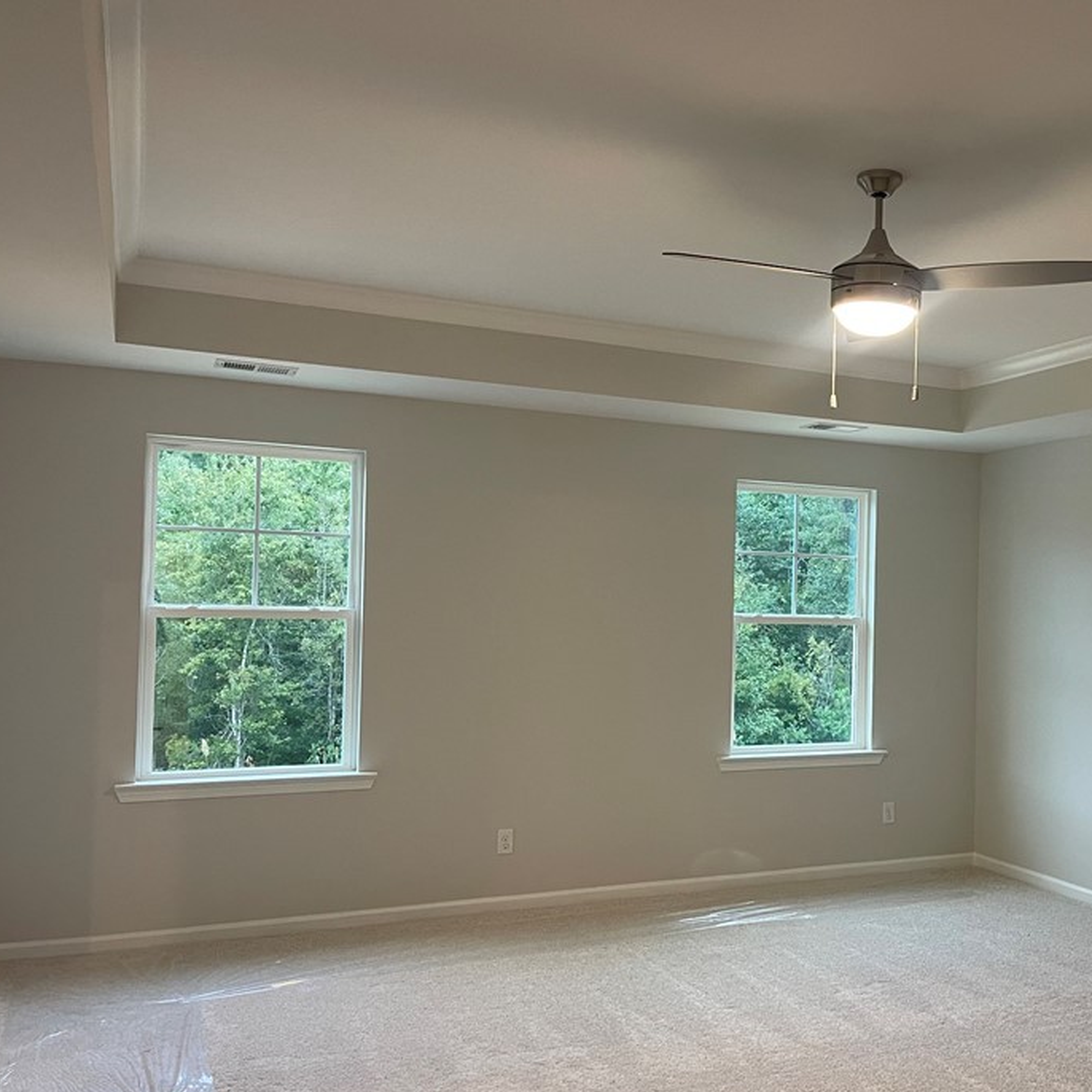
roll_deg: -2.2
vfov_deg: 49.7
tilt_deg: +1.0
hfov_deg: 48.1
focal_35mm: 33
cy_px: 573
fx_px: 1178
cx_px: 798
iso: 160
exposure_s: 1/60
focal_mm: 5.1
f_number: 1.6
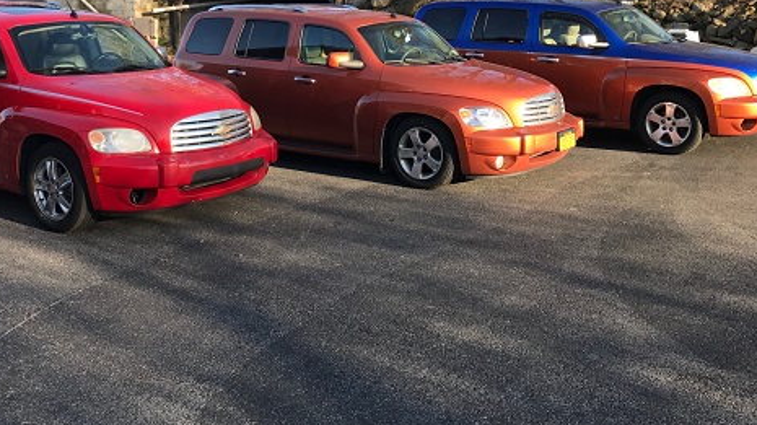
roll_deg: -1.8
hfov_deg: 48.2
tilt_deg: -4.6
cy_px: 106
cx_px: 321
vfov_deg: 27.9
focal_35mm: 42
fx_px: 843
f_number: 1.8
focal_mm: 3.99
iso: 20
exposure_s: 1/499
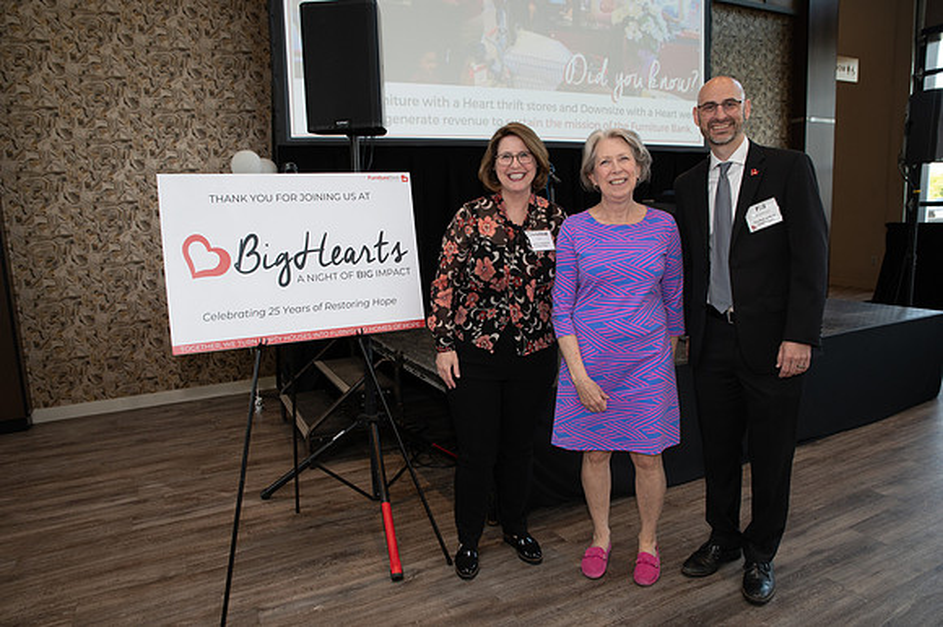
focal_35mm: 24
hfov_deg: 73.8
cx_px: 472
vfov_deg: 53.1
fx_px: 628
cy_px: 314
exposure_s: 1/200
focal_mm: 24
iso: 800
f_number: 4.5
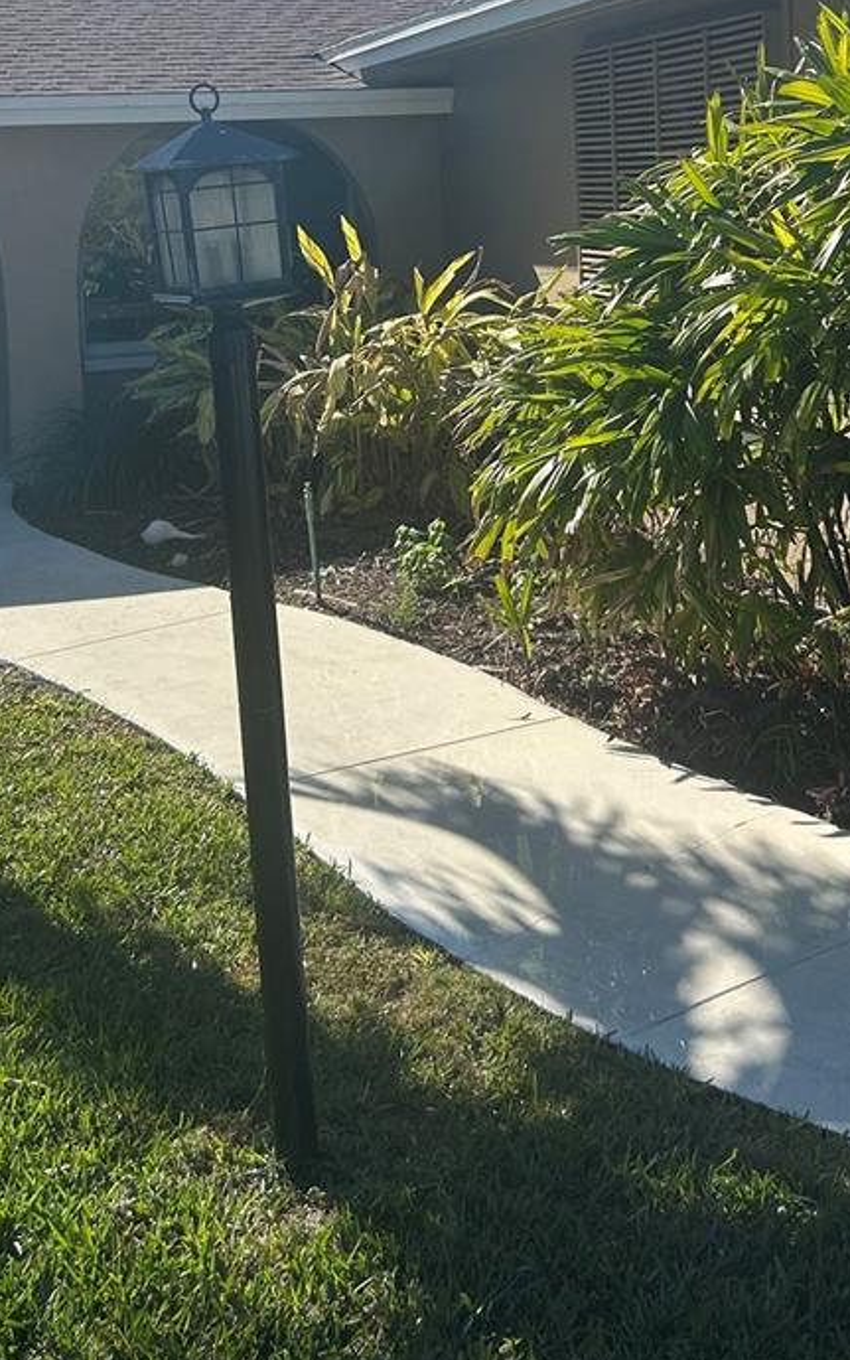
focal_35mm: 48
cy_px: 312
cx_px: 426
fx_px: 1778
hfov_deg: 26.9
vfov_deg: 40.4
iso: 50
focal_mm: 5.7
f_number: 1.5
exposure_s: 1/4274
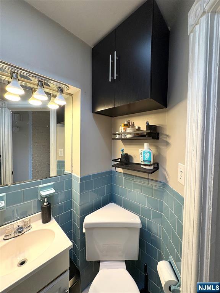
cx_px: 110
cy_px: 146
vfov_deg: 102.1
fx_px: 119
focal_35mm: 14
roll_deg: -0.5
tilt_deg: -1.3
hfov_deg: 85.7
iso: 125
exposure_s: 1/120
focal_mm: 2.22
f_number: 2.2
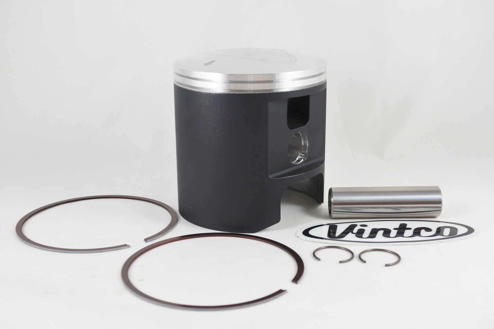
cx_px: 247
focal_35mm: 40
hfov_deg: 48.5
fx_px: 549
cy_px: 164
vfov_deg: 33.4
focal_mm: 15
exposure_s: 1/125
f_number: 4.2
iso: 640
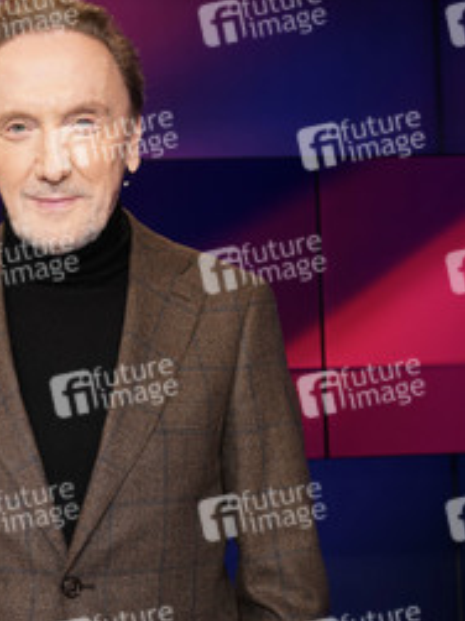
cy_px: 327
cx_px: 48
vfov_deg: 33.8
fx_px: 1022
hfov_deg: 24.9
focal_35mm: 57
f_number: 4.5
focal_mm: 33
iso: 1600
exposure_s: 1/125
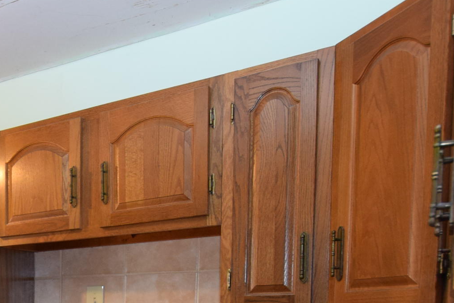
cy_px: 378
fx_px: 555
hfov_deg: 38.6
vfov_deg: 26.6
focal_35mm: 44
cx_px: -16
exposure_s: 1/80
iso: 800
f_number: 4.5
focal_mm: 10
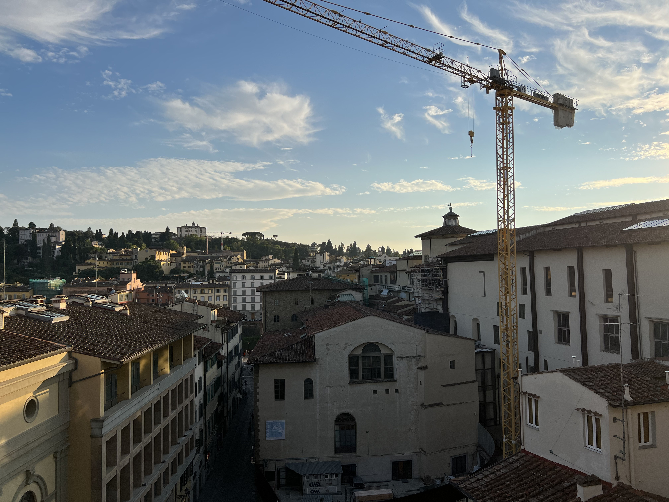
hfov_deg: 67.3
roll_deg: +1.0
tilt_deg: +1.9
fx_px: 502
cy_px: 251
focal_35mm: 26
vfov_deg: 53.1
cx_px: 334
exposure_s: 1/5587
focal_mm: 5.7
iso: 50
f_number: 1.5
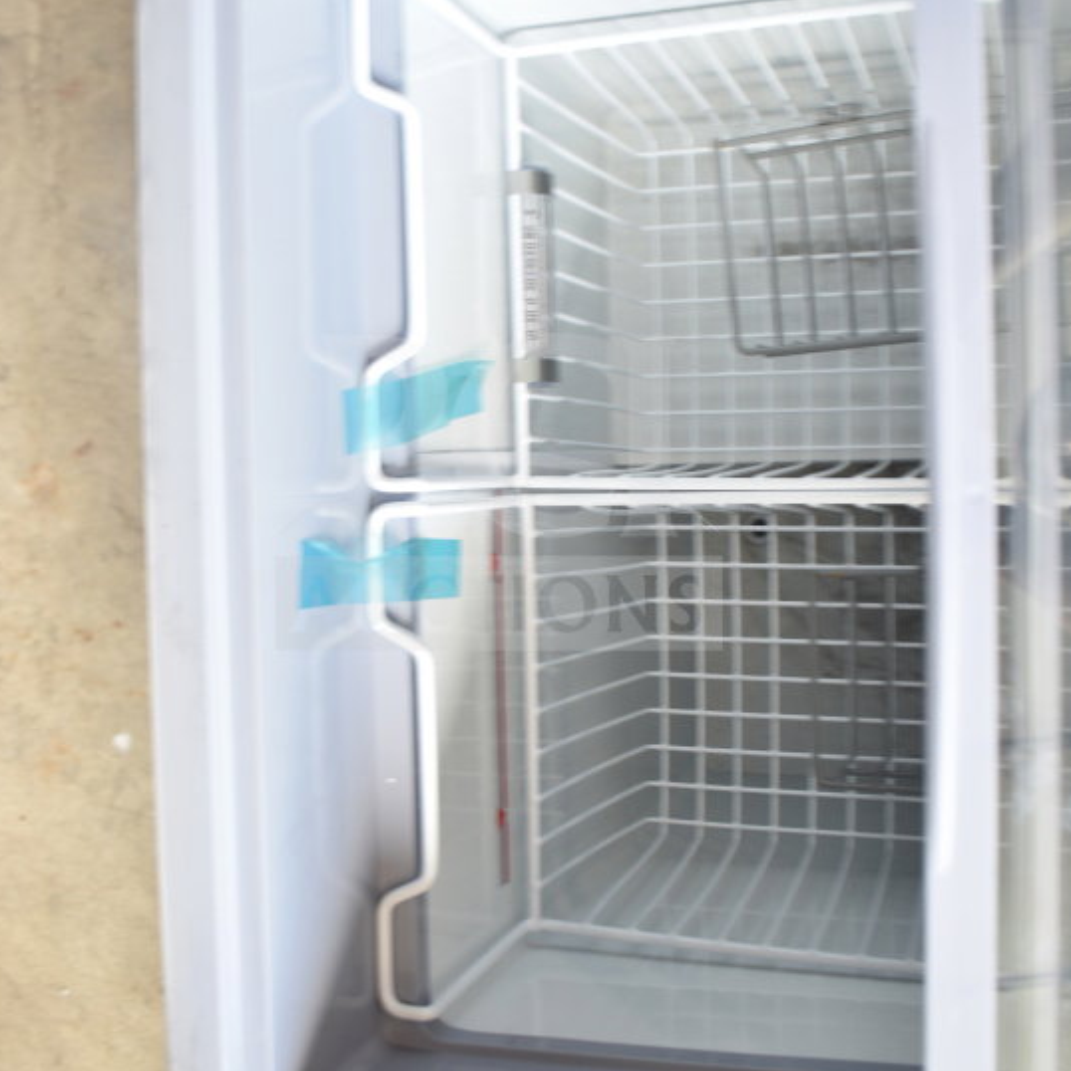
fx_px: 1365
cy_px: 493
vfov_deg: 42.8
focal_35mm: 39
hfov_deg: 42.8
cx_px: 498
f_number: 3.5
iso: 280
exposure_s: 1/30
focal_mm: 18
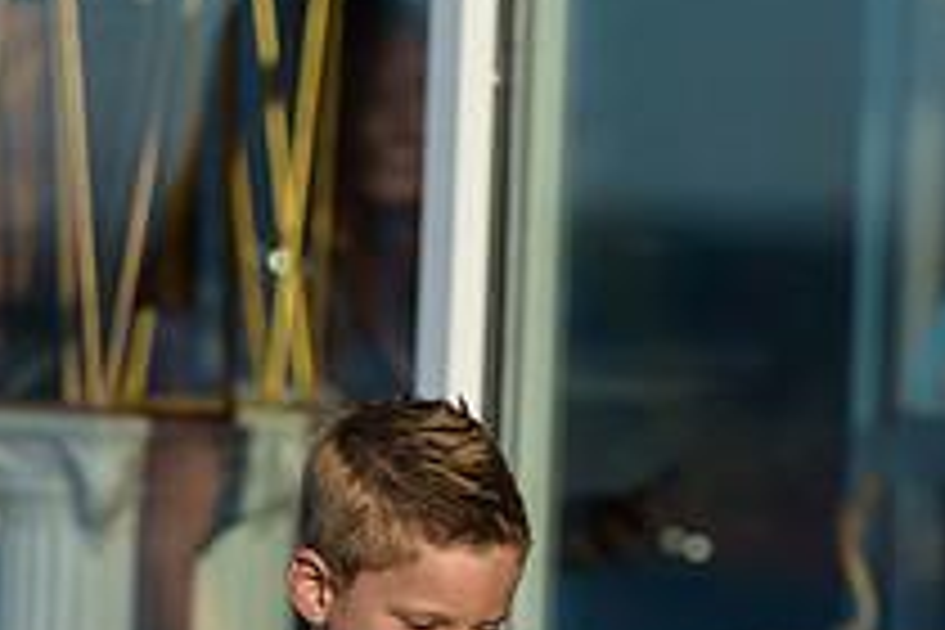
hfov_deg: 3.7
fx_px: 14515
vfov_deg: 2.5
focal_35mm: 553
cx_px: 472
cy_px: 839
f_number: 3.5
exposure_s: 1/3200
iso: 200
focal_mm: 200
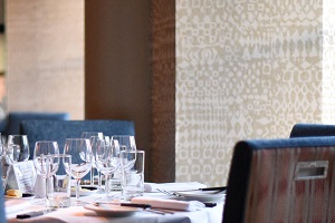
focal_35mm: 100
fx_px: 930
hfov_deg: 20.2
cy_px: 149
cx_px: 82
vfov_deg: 13.7
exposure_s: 1/1250
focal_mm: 50
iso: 6400
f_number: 1.6
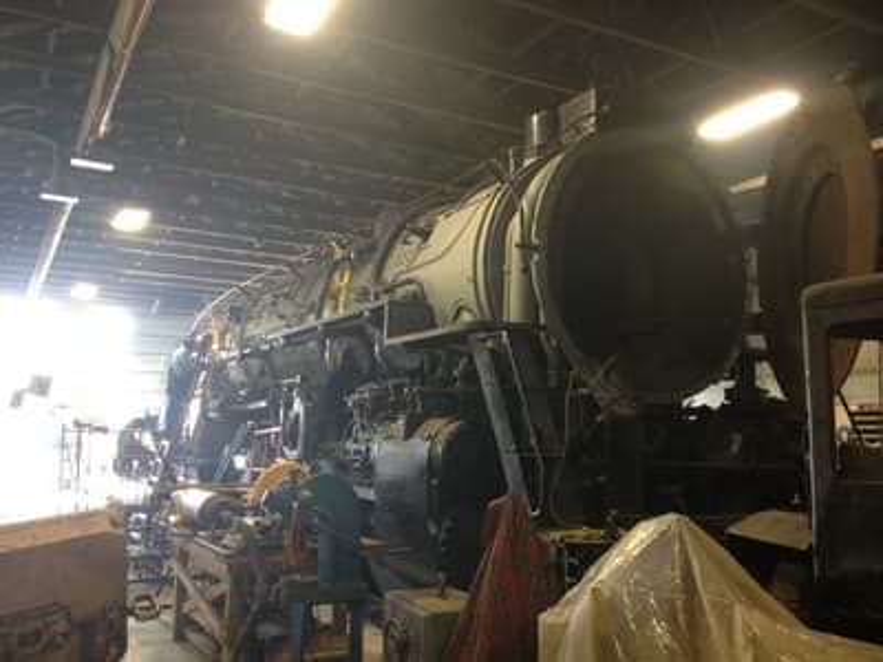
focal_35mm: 35
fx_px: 893
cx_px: 442
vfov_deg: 40.7
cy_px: 331
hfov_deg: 52.6
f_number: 2.4
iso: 125
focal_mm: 4.28
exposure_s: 1/20
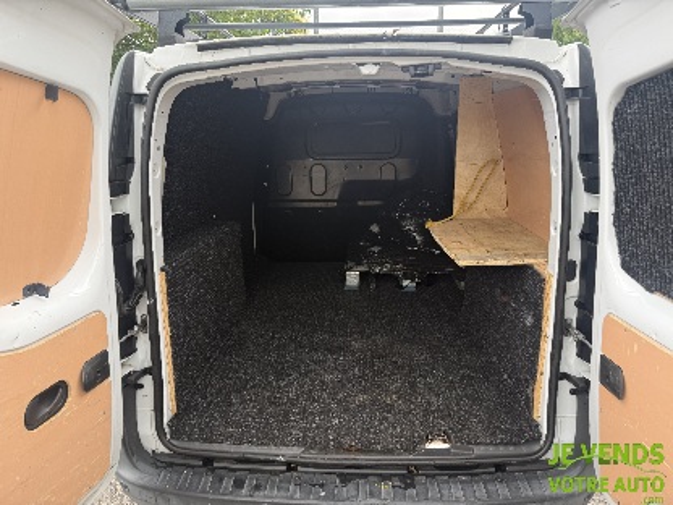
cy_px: 252
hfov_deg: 71.6
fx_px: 467
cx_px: 336
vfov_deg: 56.8
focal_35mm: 24
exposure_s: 1/289
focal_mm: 6.76
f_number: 1.78
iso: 100
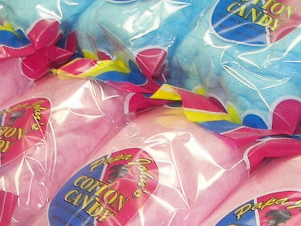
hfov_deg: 15.1
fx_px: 1139
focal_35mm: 131
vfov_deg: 11.3
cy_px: 139
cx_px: 157
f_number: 2.8
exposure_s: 1/30
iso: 64
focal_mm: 6
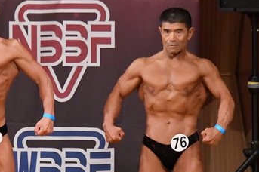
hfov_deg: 3.6
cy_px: 143
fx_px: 4140
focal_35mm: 576
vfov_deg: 2.4
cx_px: 37
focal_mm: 170
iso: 10000
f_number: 5.6
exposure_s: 1/400
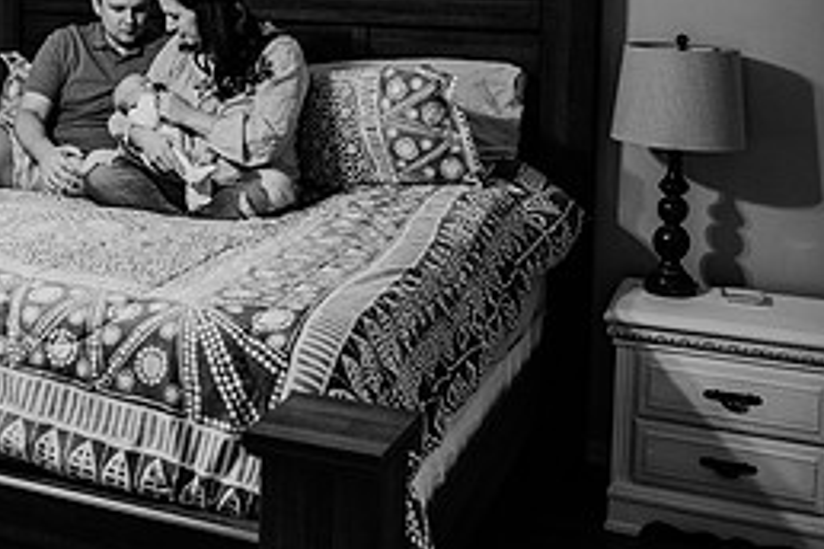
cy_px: 27
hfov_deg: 35.6
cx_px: 153
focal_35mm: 54
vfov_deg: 24.2
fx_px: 1236
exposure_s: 1/160
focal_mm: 24
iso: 800
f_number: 2.2
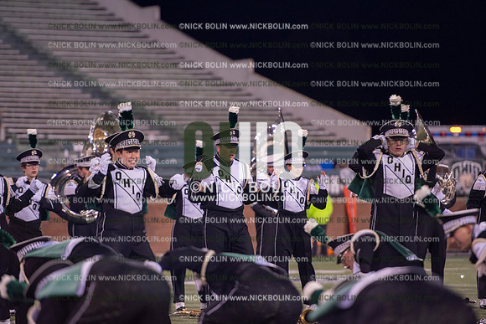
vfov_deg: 6.9
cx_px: 243
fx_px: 2701
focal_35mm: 200
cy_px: 162
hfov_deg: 10.3
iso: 2500
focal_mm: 200
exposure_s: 1/1250
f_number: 2.8
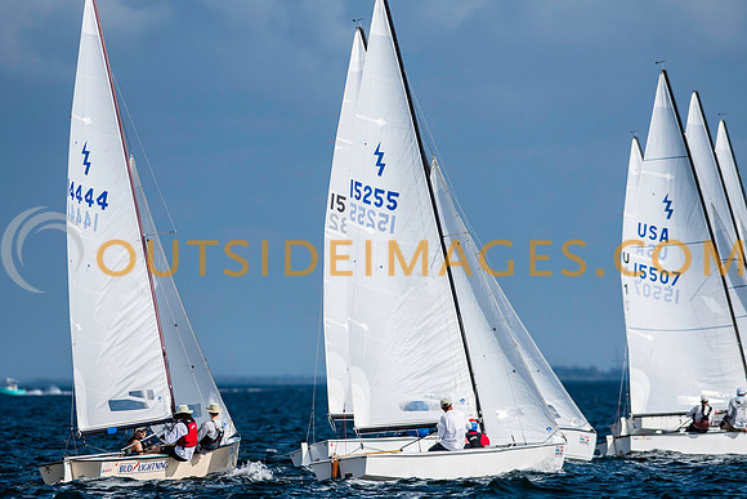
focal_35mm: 450
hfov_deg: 4.6
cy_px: 250
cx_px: 374
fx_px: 9339
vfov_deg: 3.1
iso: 200
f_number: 5
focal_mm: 300
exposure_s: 1/5000
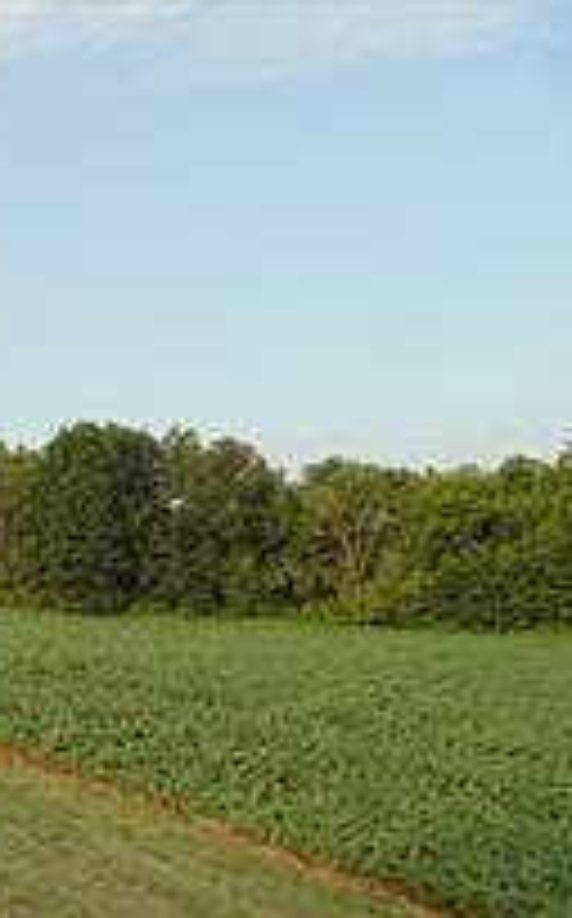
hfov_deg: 27.5
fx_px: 975
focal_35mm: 39
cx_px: -162
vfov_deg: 50.0
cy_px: 562
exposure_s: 1/320
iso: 80
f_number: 3.1
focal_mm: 4
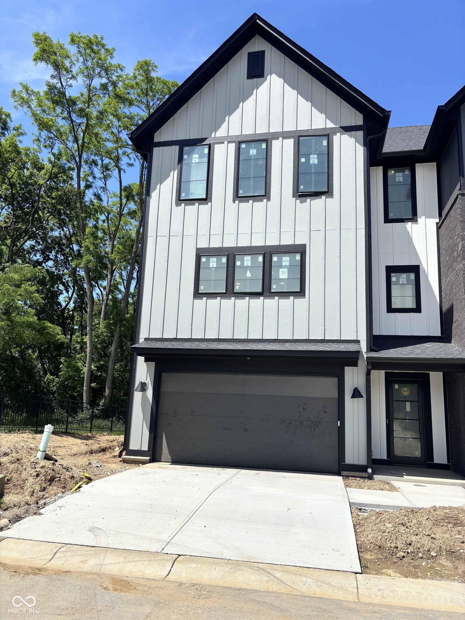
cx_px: 232
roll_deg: -3.3
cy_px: 310
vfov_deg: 67.3
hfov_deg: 53.1
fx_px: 466
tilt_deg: +10.9
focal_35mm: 26
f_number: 1.6
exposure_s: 1/4082
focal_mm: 5.96
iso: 50
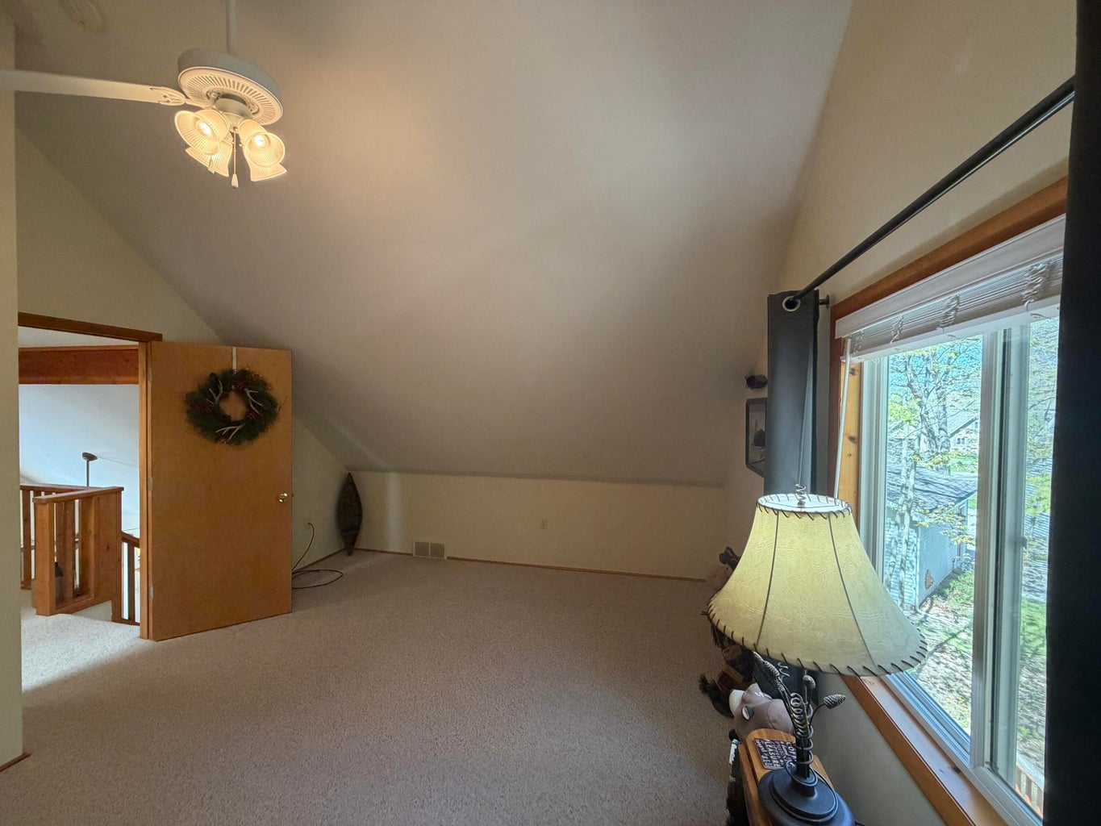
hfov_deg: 102.1
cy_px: 413
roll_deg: +0.5
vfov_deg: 85.7
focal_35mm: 14
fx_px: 445
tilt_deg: -0.7
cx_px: 550
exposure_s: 1/120
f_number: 2.2
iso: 320
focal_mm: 2.22
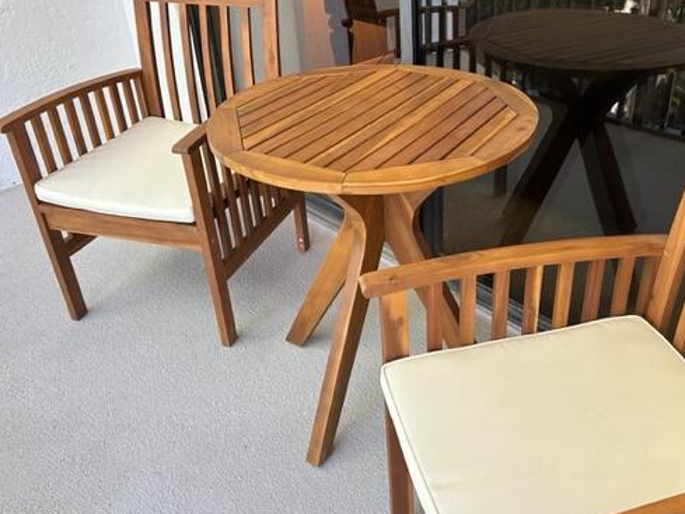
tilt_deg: -30.2
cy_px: 230
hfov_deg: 53.2
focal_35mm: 34
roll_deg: +0.5
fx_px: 673
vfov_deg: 41.8
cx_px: 438
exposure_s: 1/113
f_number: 1.5
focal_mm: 5.7
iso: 125
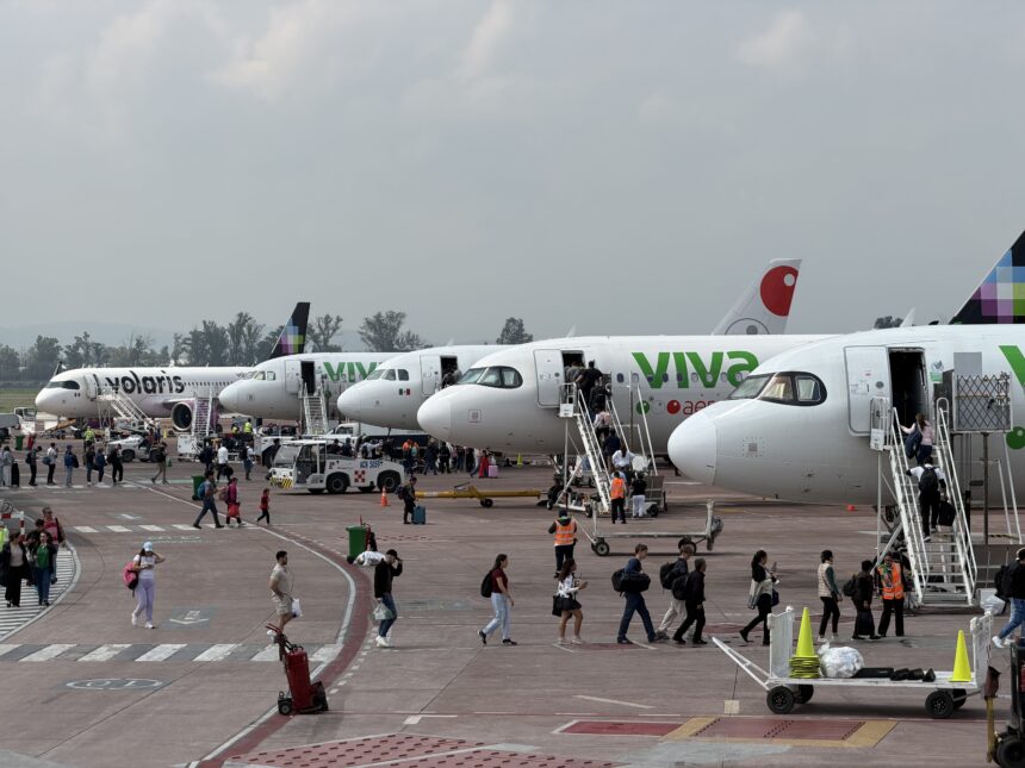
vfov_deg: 14.8
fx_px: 2961
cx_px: 512
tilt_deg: +0.2
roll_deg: +1.0
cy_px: 384
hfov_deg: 19.6
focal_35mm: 100
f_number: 2.8
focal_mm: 16.89
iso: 20
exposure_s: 1/970
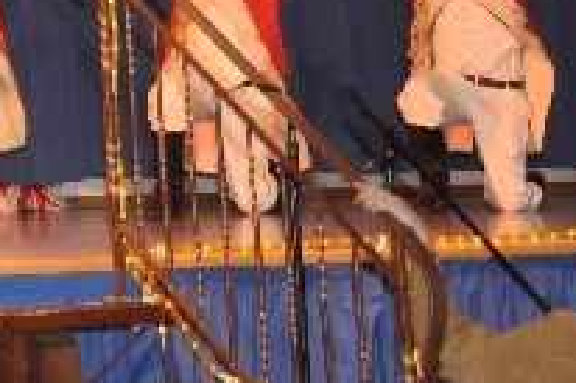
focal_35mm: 163
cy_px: -351
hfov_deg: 11.8
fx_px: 2606
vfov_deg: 8.1
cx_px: -411
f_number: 5
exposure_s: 1/60
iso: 400
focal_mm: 28
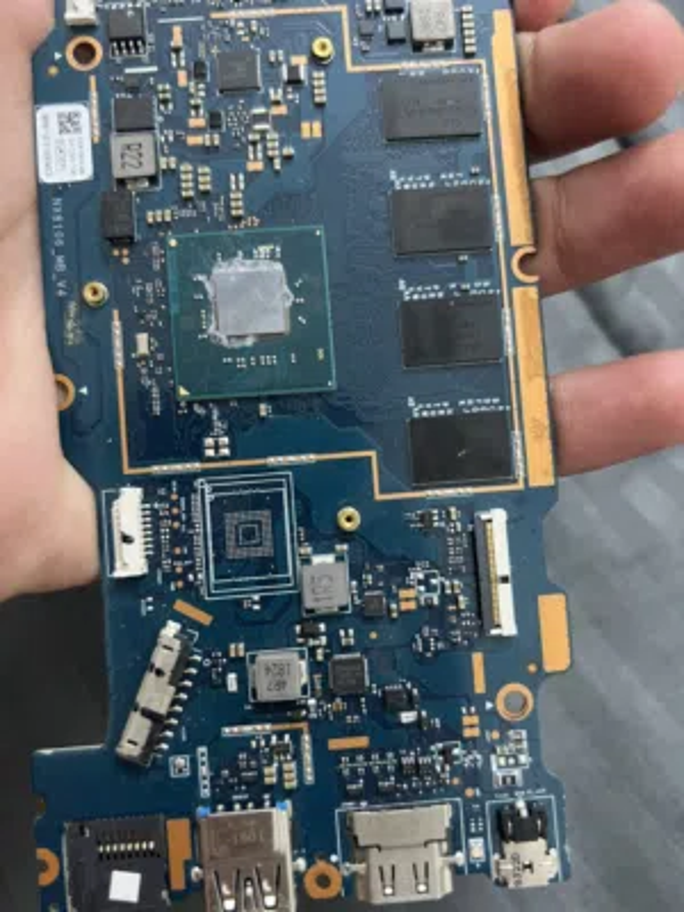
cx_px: 342
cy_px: 456
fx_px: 685
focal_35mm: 26
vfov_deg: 67.3
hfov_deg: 53.1
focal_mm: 5.7
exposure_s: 1/33
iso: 400
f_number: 1.5
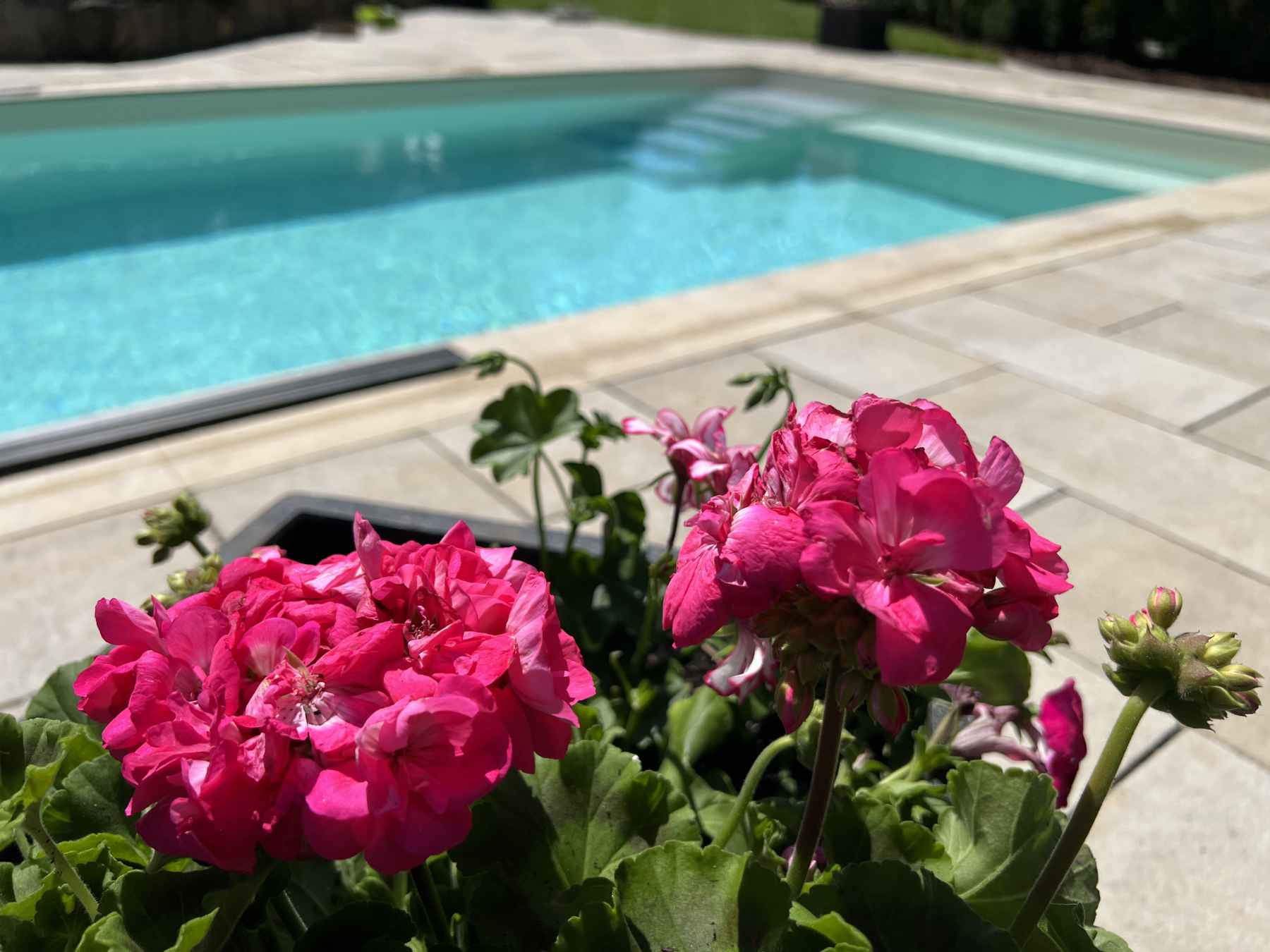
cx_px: 635
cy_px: 476
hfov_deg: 67.3
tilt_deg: -28.0
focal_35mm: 26
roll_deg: -1.7
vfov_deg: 53.1
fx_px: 954
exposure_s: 1/8000
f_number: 1.5
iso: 50
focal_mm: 5.7
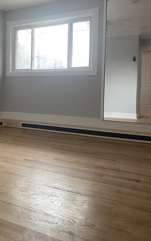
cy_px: 98
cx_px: 47
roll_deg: -1.4
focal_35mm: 33
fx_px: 217
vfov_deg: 57.7
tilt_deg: +0.9
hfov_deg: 37.8
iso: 125
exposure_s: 1/60
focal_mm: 4.25
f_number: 1.8
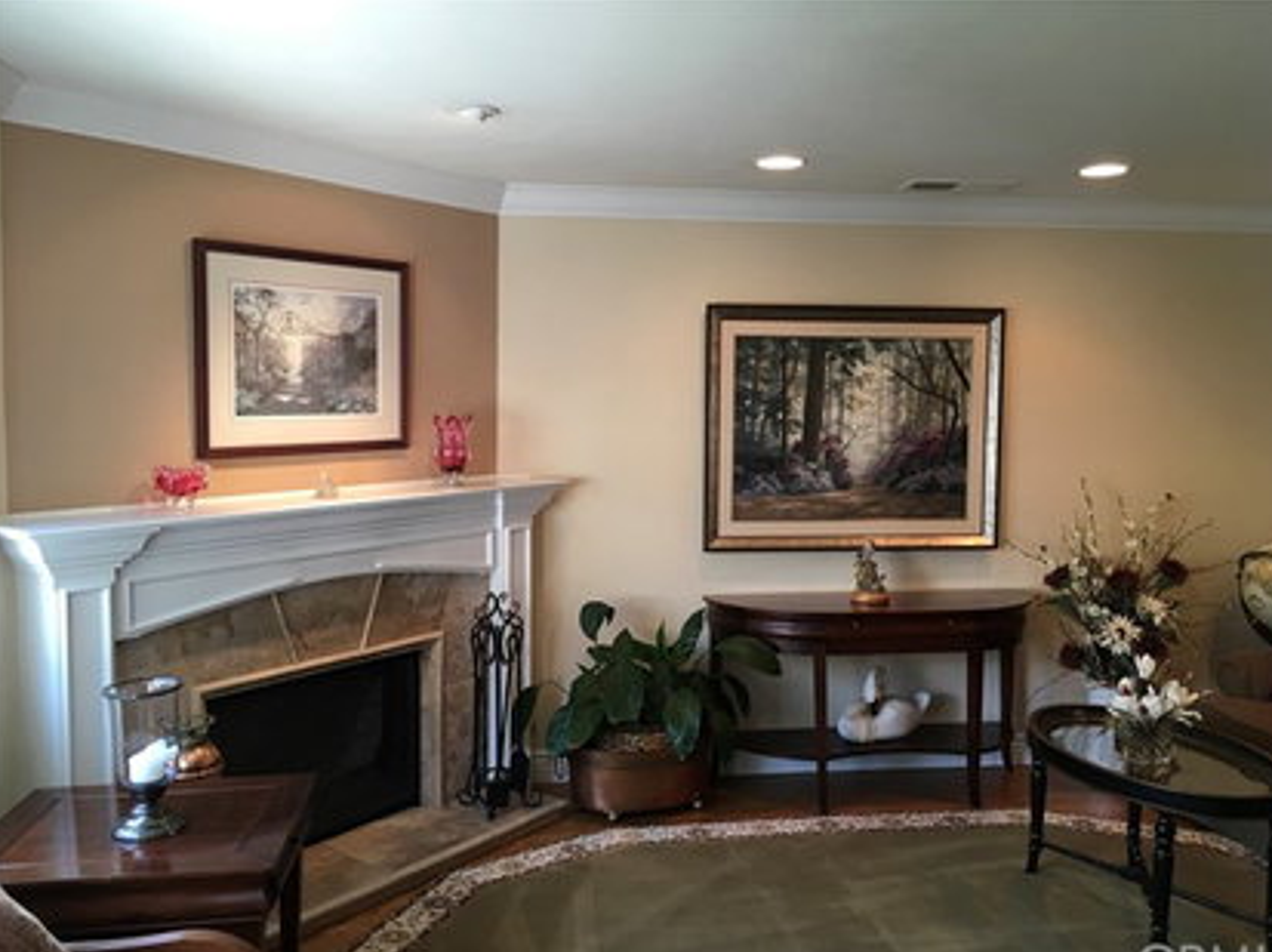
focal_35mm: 30
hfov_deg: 60.0
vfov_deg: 46.7
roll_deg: +0.2
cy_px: 490
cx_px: 645
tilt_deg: -4.5
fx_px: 1101
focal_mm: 4.15
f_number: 2.2
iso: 50
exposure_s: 1/30
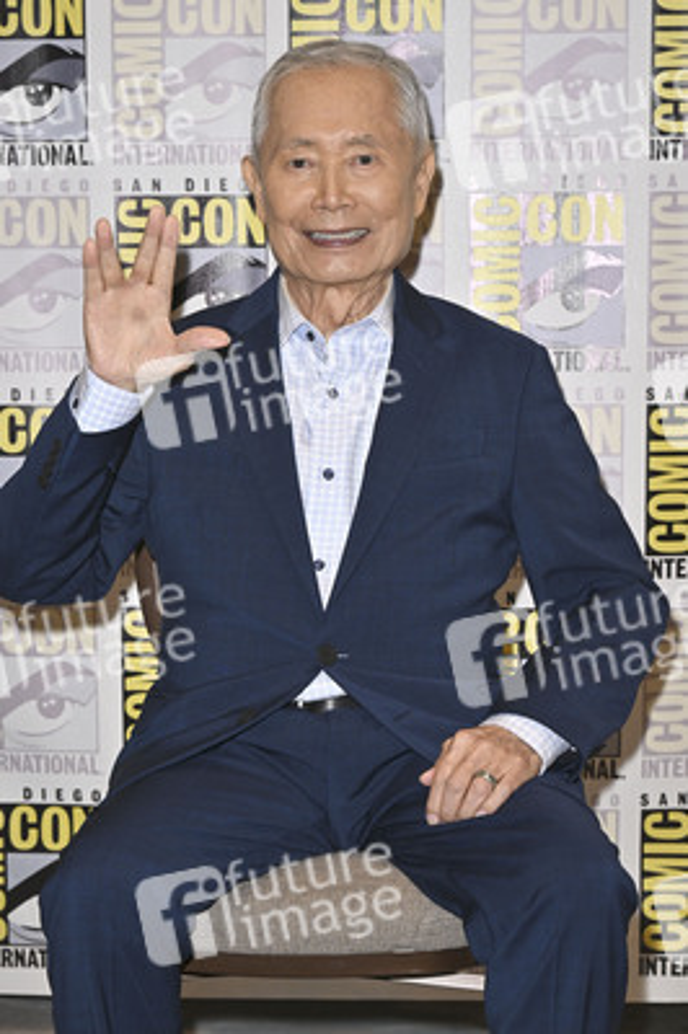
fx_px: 2010
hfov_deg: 19.4
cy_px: 517
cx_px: 344
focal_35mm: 70
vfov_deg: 28.9
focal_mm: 70
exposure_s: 1/250
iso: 2000
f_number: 6.3
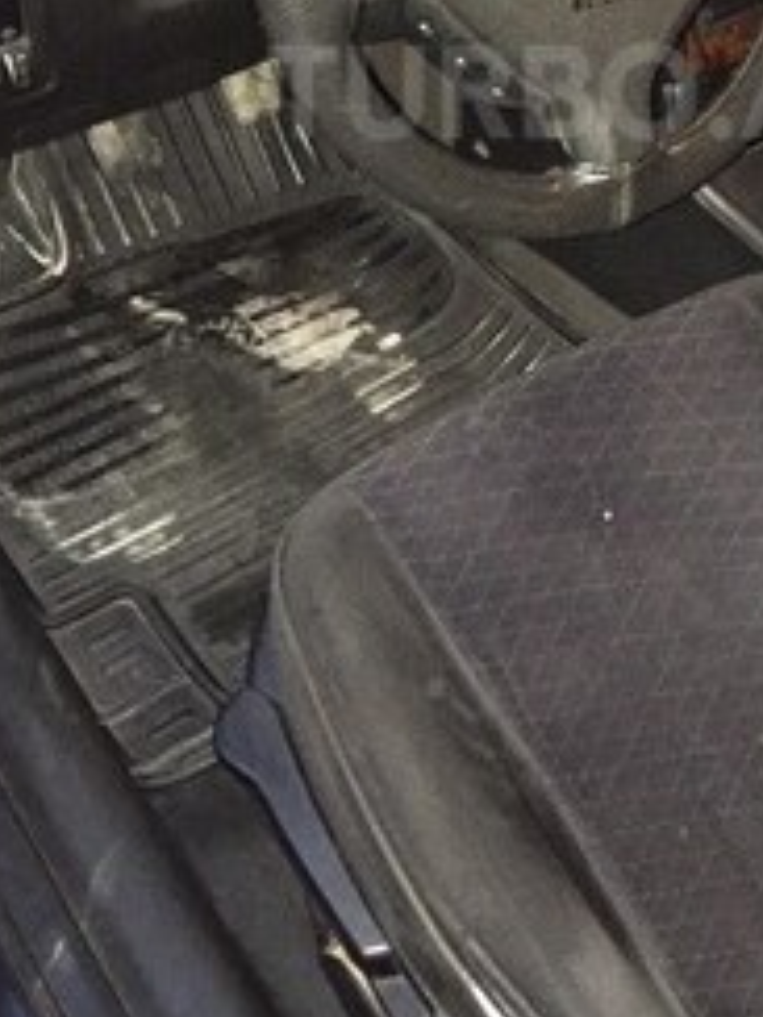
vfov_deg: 31.1
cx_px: 588
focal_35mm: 59
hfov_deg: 24.5
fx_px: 1734
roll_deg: -5.0
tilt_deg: -37.4
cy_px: 92
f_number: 2.2
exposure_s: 1/17
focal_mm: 4.15
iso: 1000
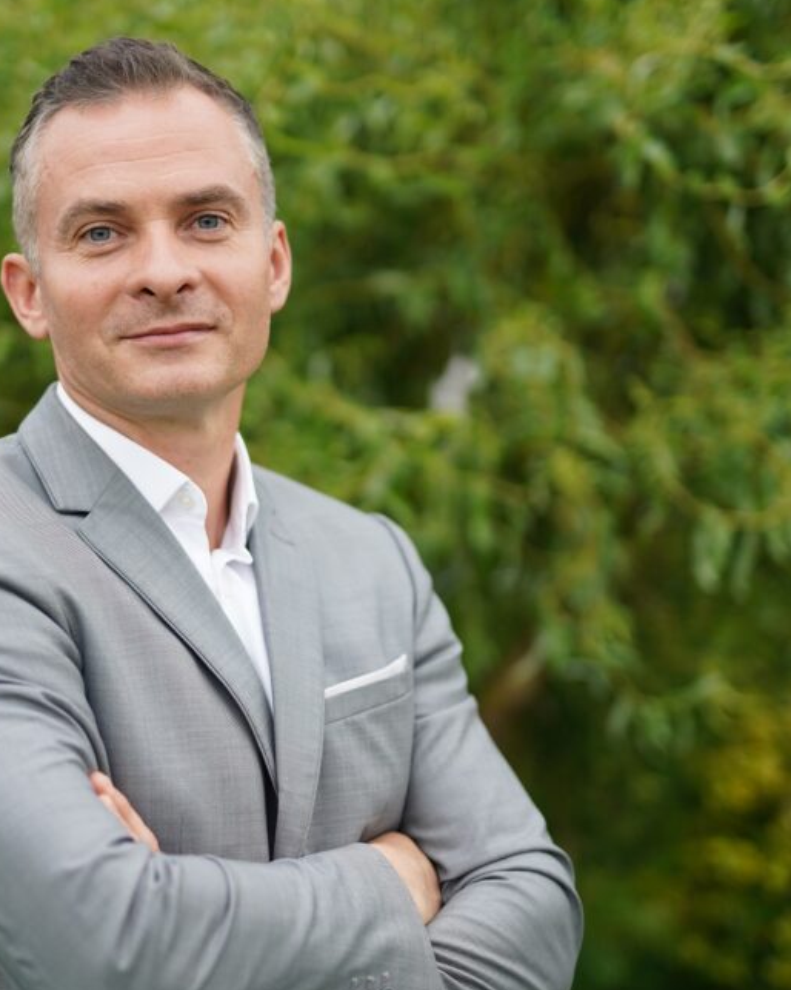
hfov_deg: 19.6
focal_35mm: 78
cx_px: 235
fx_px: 2284
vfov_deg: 24.4
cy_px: 537
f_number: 1.4
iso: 250
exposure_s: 1/800
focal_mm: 50
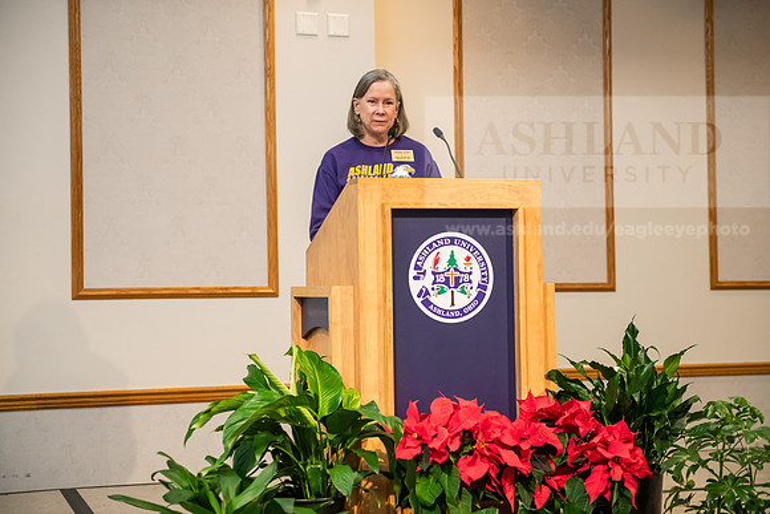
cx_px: 385
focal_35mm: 62
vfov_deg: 21.9
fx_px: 1326
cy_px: 257
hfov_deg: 32.4
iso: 2000
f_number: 3.2
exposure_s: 1/160
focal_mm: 62
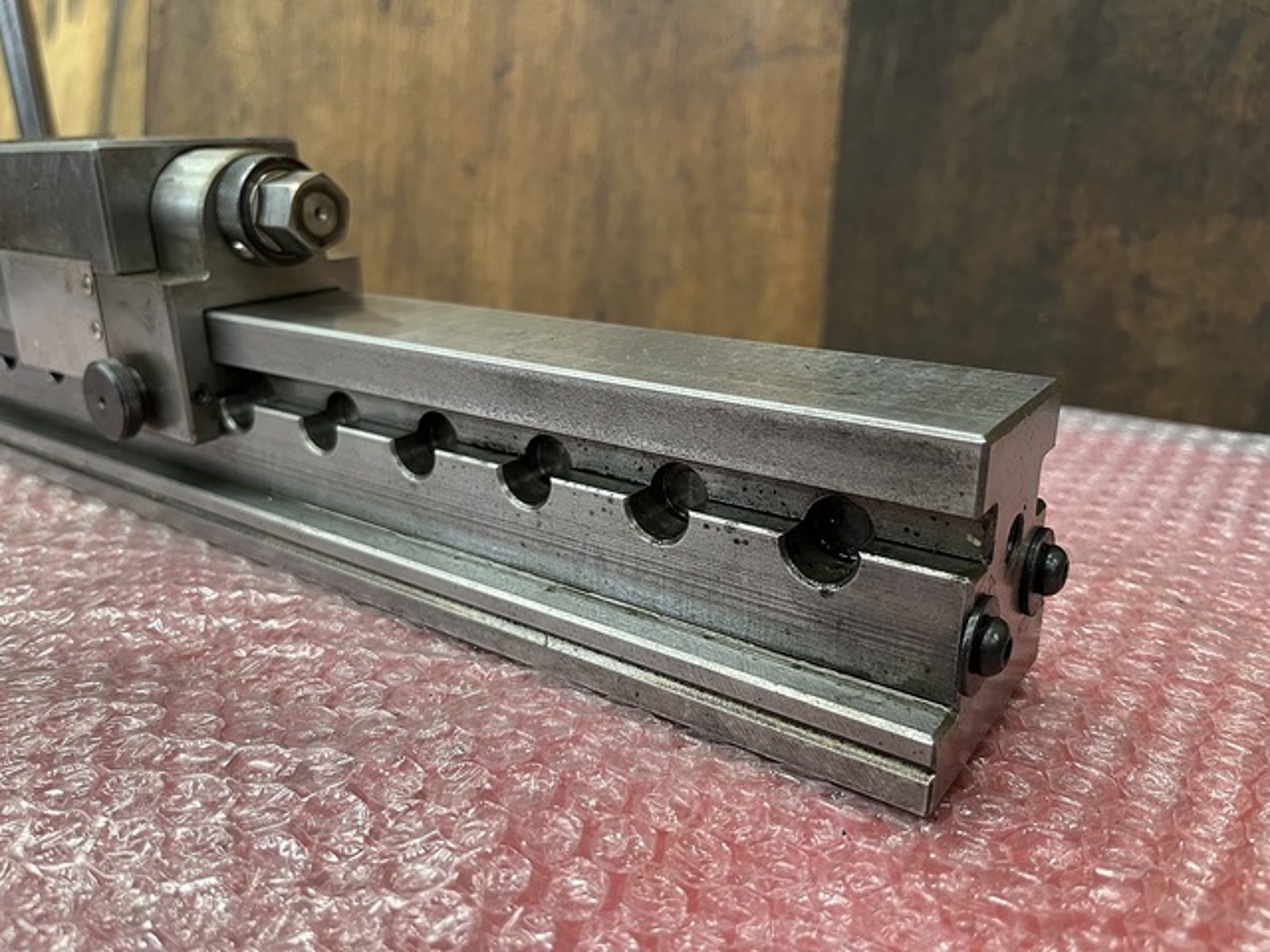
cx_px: 635
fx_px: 954
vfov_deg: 53.1
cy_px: 476
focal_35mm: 26
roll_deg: +1.4
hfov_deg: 67.3
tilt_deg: -20.4
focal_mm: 5.1
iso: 200
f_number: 1.6
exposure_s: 1/60
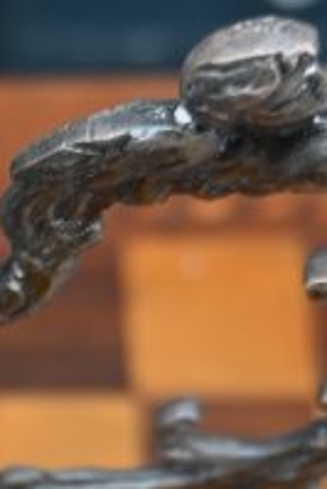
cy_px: 904
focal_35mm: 222
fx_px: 3013
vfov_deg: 8.9
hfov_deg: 5.9
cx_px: -497
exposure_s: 1/40
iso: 180
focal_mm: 24.5
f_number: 3.8
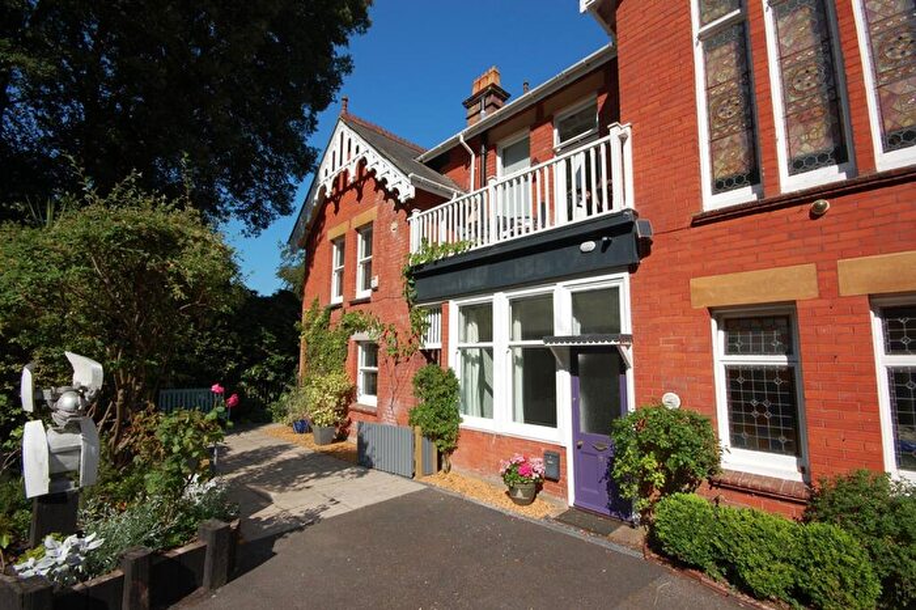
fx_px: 381
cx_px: 458
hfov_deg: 100.4
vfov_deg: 77.3
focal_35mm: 15
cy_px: 305
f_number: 9
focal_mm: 10
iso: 200
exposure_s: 1/320
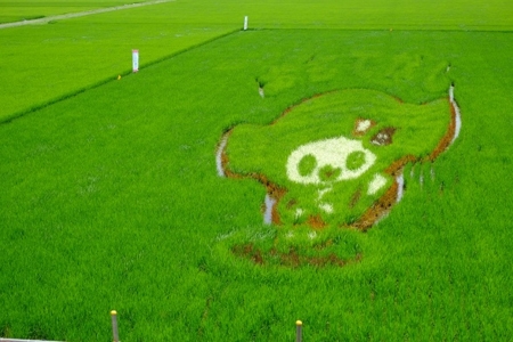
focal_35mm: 53
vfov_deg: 25.5
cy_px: 171
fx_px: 755
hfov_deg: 37.5
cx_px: 256
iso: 200
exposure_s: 1/1500
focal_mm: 35
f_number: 3.2
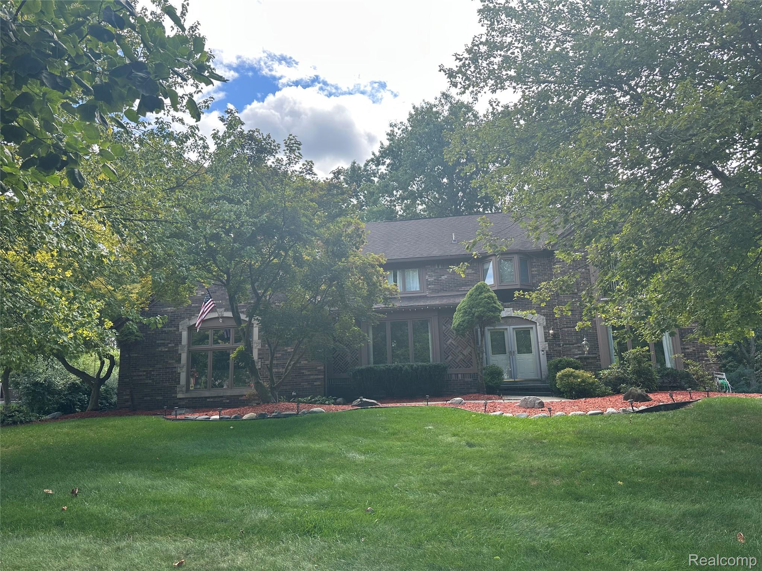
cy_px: 286
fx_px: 528
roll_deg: +2.7
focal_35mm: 24
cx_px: 381
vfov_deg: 56.8
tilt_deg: +11.3
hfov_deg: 71.6
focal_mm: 6.86
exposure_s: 1/1072
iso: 80
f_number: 1.78
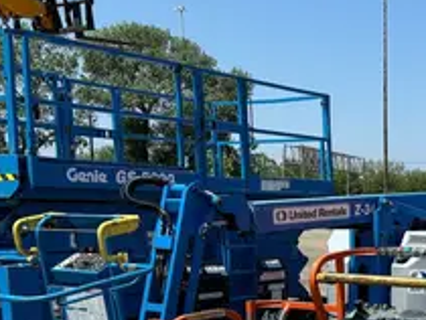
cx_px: 515
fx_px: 838
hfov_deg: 25.5
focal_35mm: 68
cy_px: 301
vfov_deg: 21.1
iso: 50
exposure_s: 1/3311
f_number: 1.6
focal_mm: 5.96
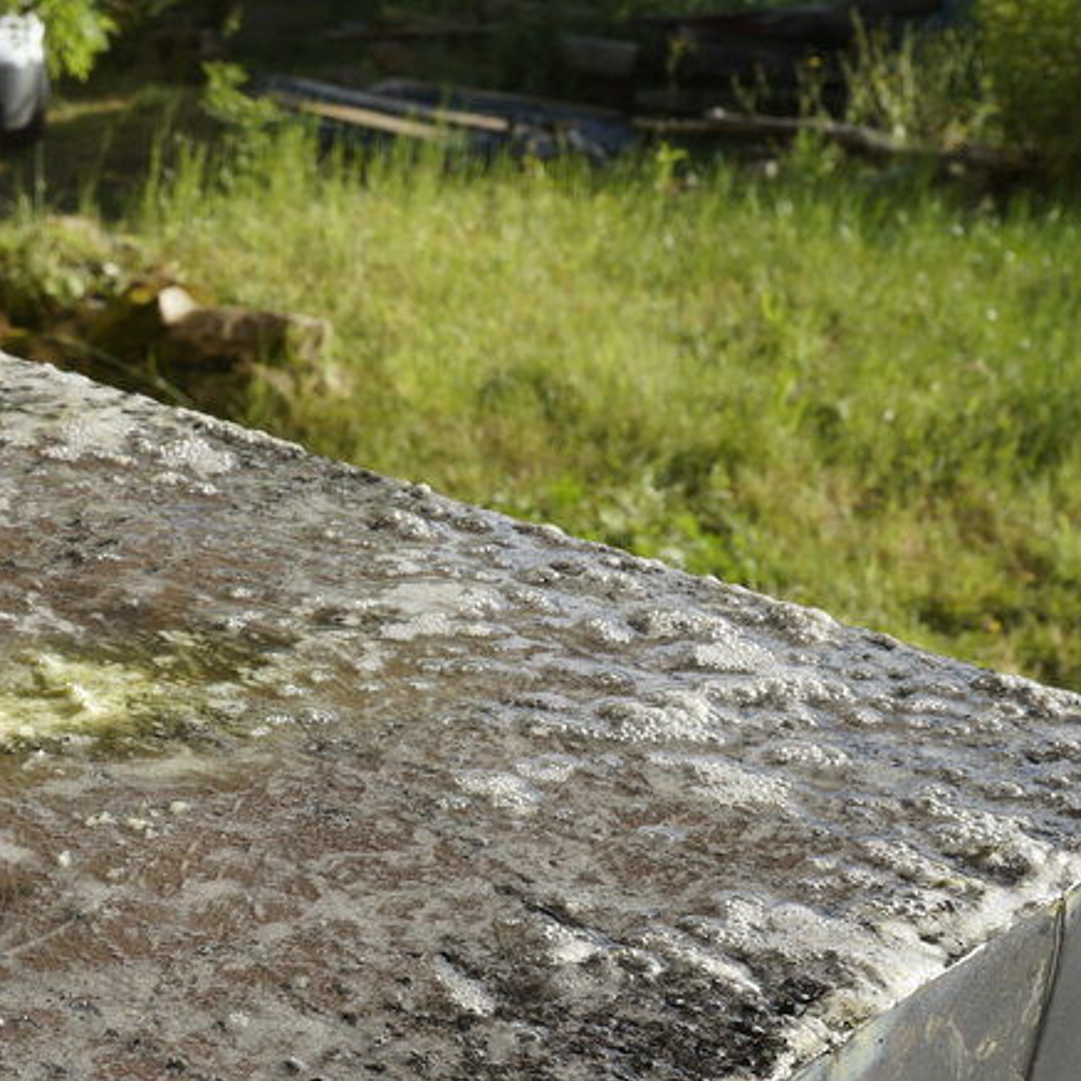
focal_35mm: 84
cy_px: 811
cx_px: -121
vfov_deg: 20.5
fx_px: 2968
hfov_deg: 19.7
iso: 250
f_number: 16
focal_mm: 36
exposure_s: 1/80
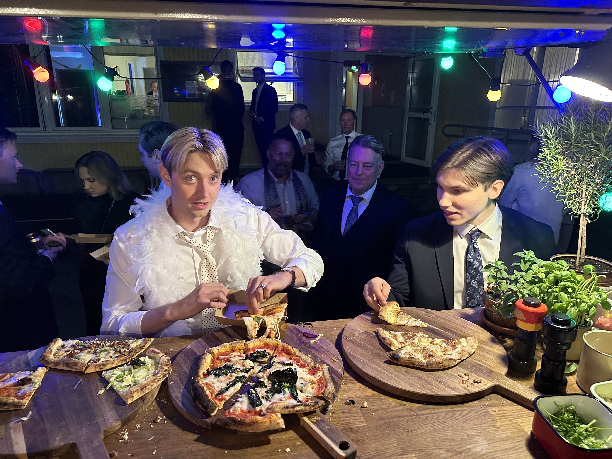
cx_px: 306
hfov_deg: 71.6
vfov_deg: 56.8
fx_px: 424
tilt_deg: -16.3
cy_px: 230
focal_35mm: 24
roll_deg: +0.3
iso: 640
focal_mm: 6.86
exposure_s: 1/33
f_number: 1.78
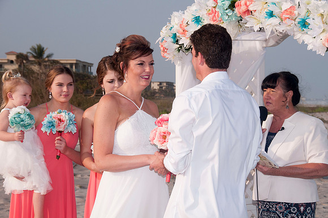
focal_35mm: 105
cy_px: 109
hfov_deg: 19.5
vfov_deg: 13.0
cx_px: 164
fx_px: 955
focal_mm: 70
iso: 100
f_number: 11
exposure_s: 1/250
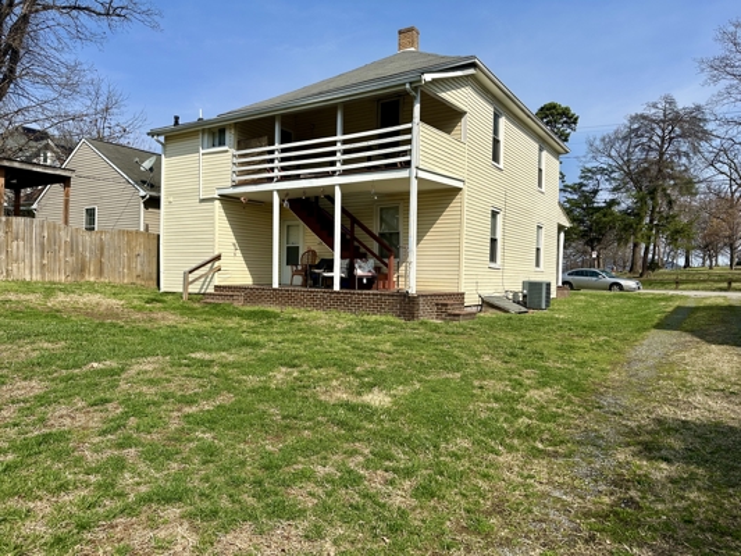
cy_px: 278
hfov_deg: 71.6
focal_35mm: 24
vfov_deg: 56.8
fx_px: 514
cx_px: 370
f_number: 1.78
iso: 80
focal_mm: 6.86
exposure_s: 1/6211
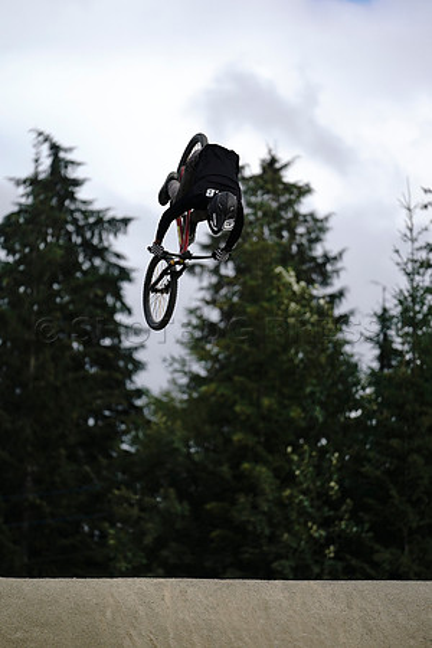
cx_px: 216
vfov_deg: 10.3
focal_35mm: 200
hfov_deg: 6.9
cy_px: 324
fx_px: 3600
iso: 500
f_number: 2.8
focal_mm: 200
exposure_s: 1/5000
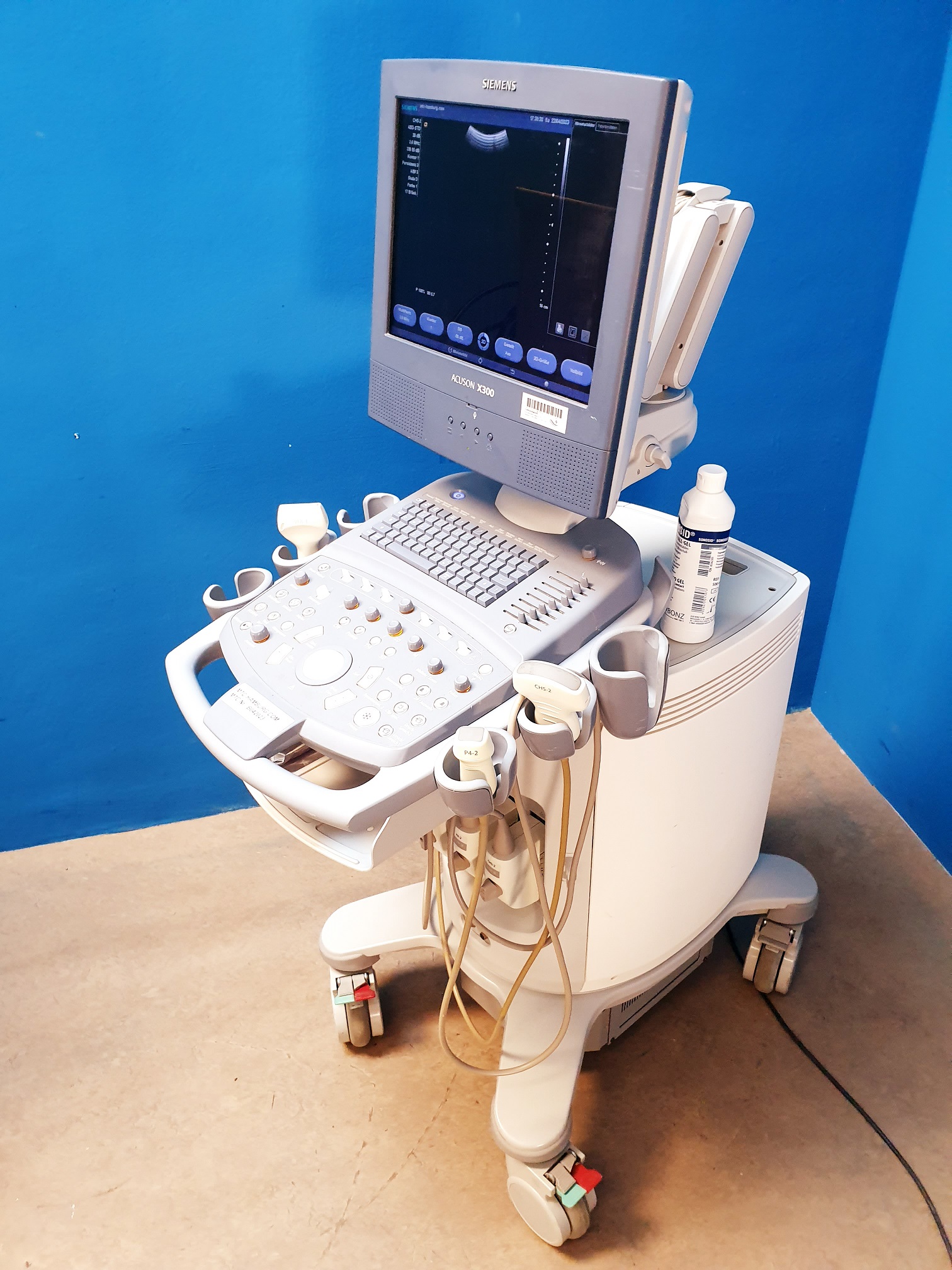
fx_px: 953
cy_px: 635
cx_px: 476
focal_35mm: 26
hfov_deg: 53.1
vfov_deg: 67.3
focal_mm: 4.3
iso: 320
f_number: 2.4
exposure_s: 1/50
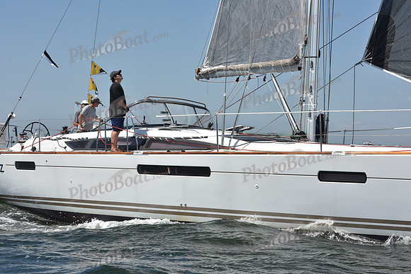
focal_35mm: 86
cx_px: 206
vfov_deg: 15.9
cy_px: 137
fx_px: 982
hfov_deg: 23.6
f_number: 9
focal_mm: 86
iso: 250
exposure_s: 1/1250
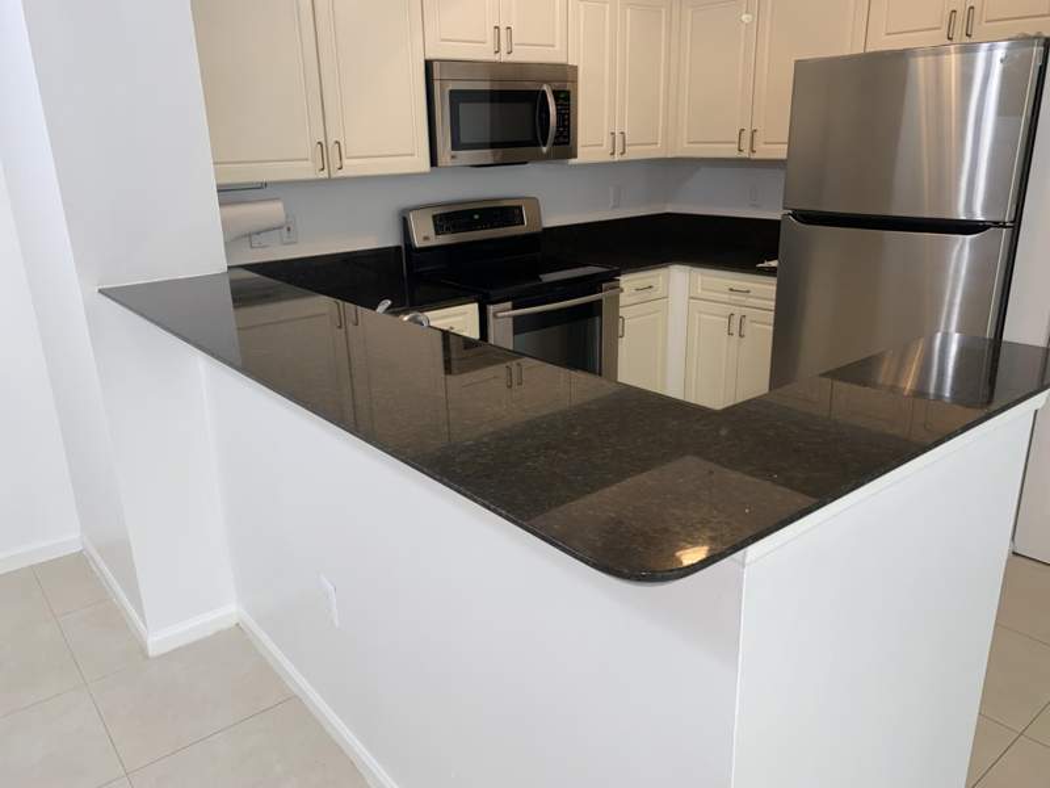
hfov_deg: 67.3
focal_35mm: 26
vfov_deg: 53.1
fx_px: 789
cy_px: 394
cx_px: 525
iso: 40
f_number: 1.8
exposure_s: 1/36
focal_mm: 4.25
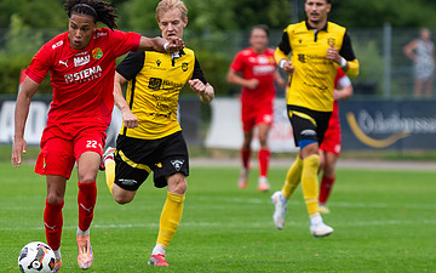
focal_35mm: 565
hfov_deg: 3.7
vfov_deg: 2.3
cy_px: 144
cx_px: 64
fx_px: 6714
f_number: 3.2
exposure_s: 1/1600
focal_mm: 200
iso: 280
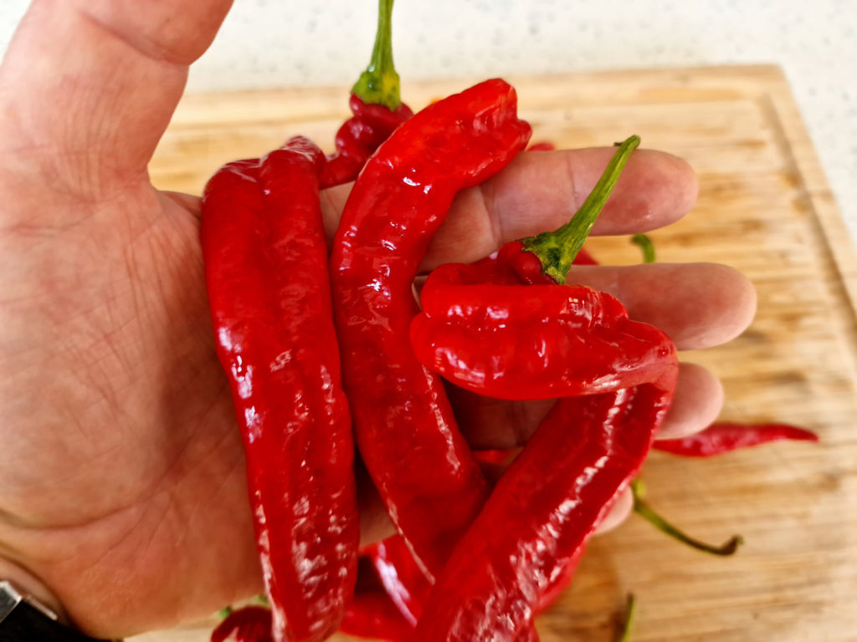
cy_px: 321
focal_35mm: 23
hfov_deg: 73.9
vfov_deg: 58.9
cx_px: 428
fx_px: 569
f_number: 1.8
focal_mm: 6.4
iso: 50
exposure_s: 1/60
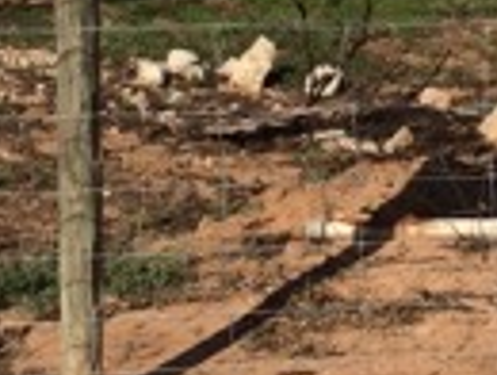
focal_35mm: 116
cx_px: 489
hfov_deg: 16.6
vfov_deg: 12.3
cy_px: -165
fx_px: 1669
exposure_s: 1/3425
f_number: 2.2
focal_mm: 4.15
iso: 32
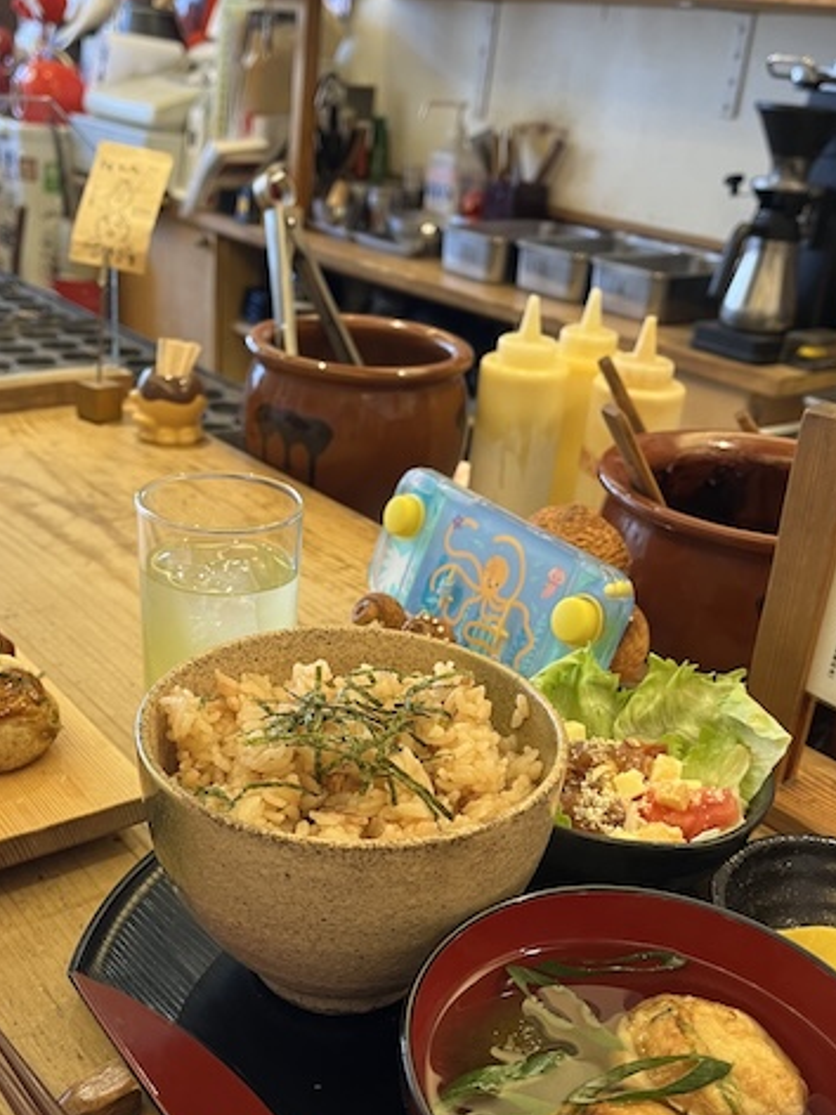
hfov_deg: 38.6
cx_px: 350
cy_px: 659
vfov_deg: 49.9
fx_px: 1191
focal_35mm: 37
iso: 160
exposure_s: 1/60
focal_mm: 5.1
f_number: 1.6
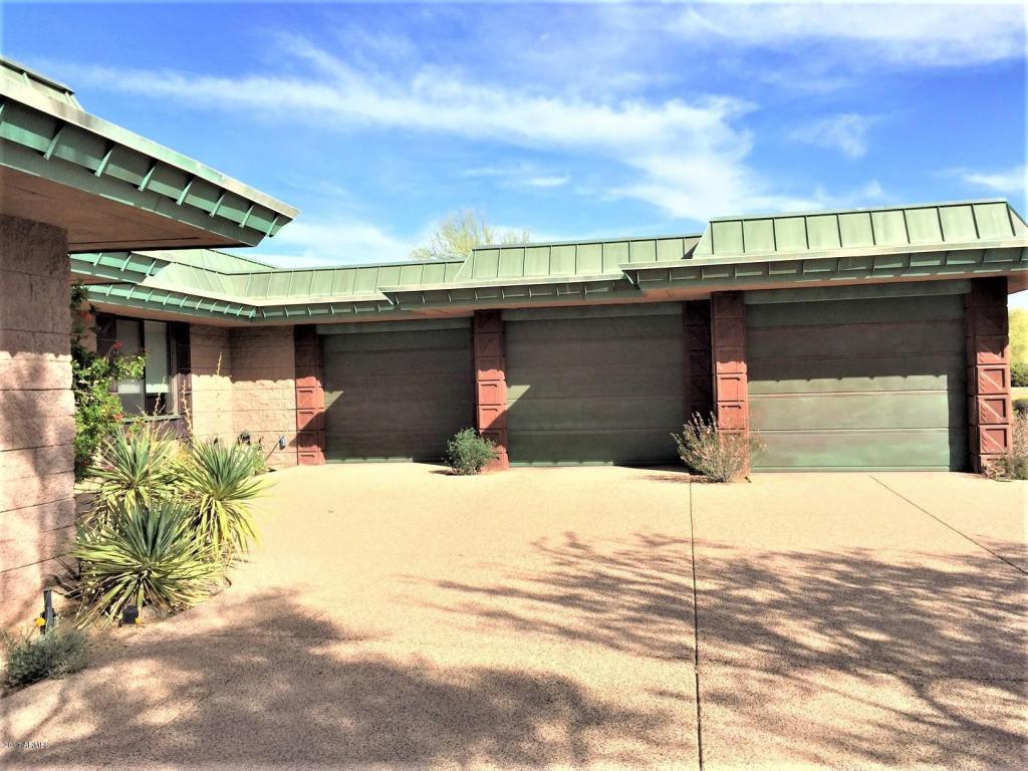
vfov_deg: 48.2
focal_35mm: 29
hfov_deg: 61.7
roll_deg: +1.2
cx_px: 514
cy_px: 386
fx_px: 861
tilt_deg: -0.2
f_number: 2.2
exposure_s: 1/1799
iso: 32
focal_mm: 4.15
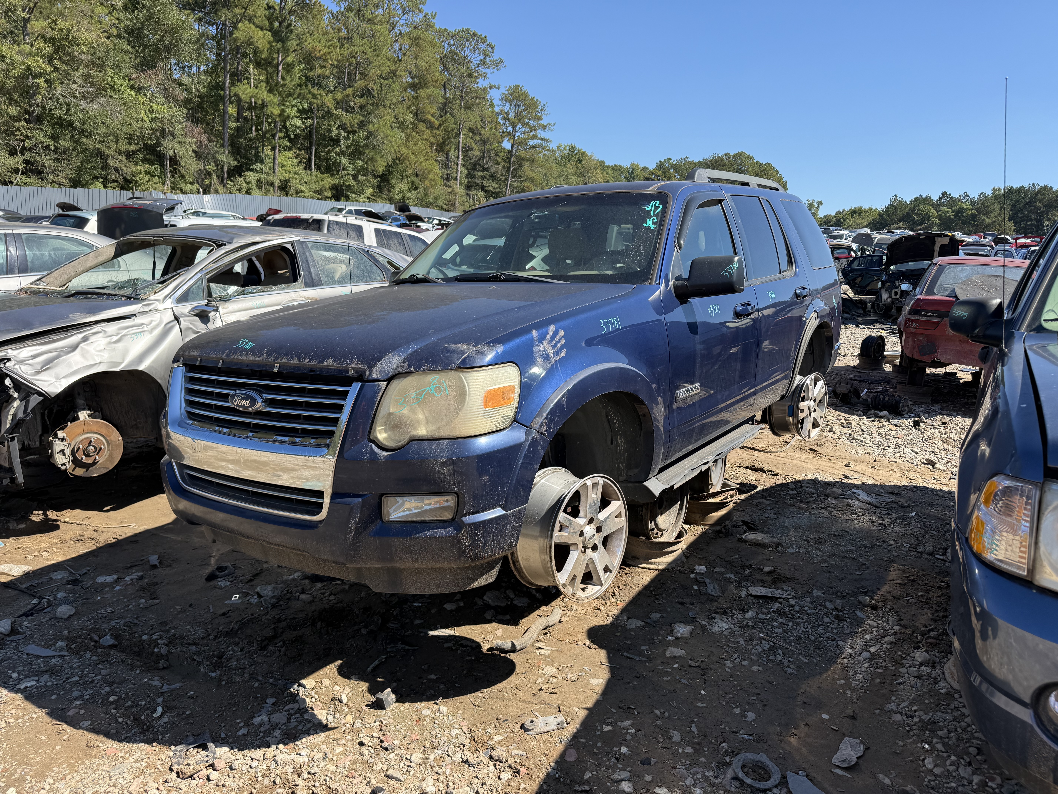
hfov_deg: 71.6
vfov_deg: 56.8
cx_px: 529
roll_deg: -1.8
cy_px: 397
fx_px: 734
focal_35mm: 24
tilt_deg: -6.0
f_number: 1.78
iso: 80
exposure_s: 1/2445
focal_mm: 6.76
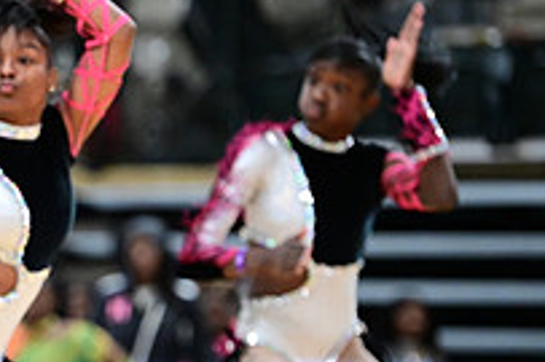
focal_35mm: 471
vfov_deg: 2.9
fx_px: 7124
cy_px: 391
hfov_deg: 4.4
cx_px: -201
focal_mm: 165
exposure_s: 1/1000
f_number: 3.2
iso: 6400
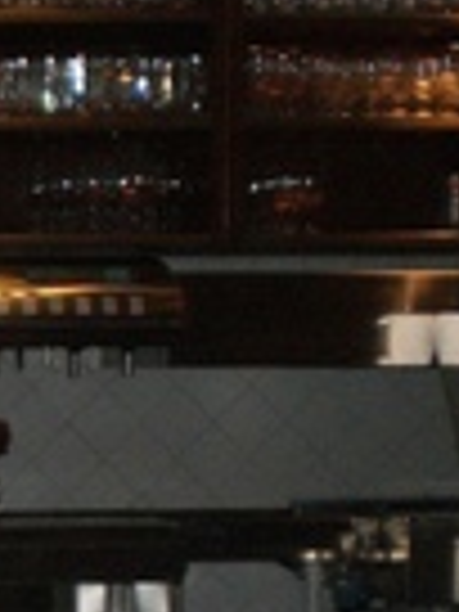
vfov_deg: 13.0
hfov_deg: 9.4
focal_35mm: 150
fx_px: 2652
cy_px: 585
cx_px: -410
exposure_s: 1/60
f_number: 3.6
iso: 200
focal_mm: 8.44
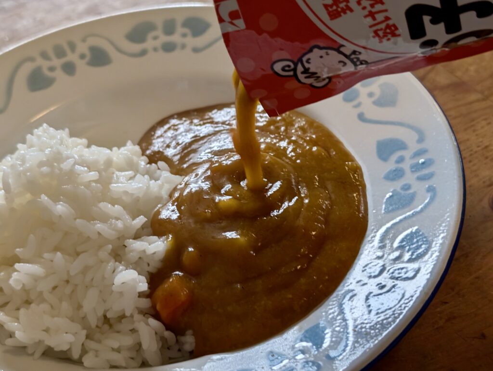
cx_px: 246
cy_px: 186
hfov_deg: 38.9
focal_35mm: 49
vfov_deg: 29.7
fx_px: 699
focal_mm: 6.9
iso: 133
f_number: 1.68
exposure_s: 1/100
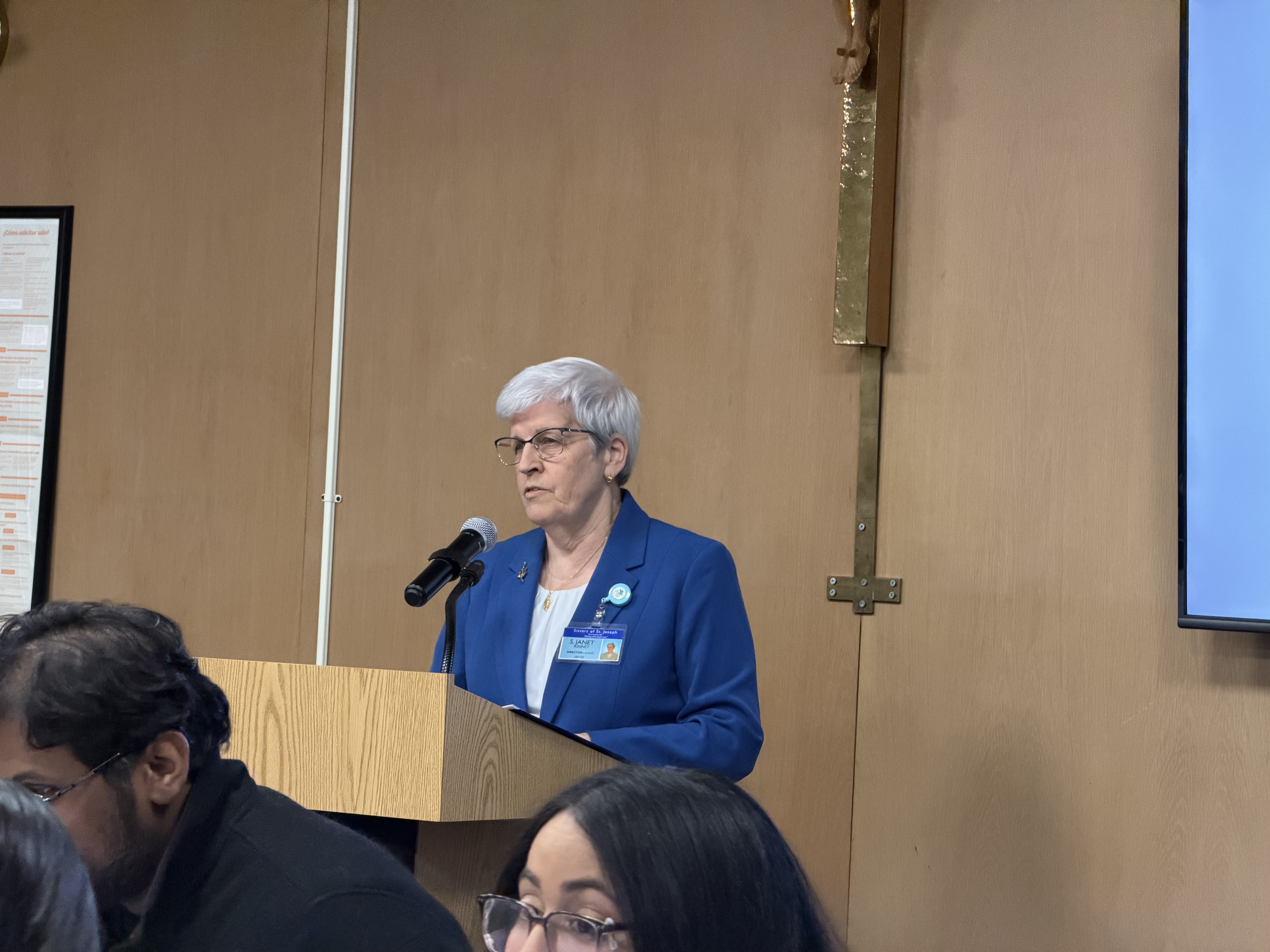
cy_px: 476
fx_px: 3669
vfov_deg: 14.8
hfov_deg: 19.6
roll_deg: -2.2
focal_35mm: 100
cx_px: 635
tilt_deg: +0.9
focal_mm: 16.89
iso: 640
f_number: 2.8
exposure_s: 1/60
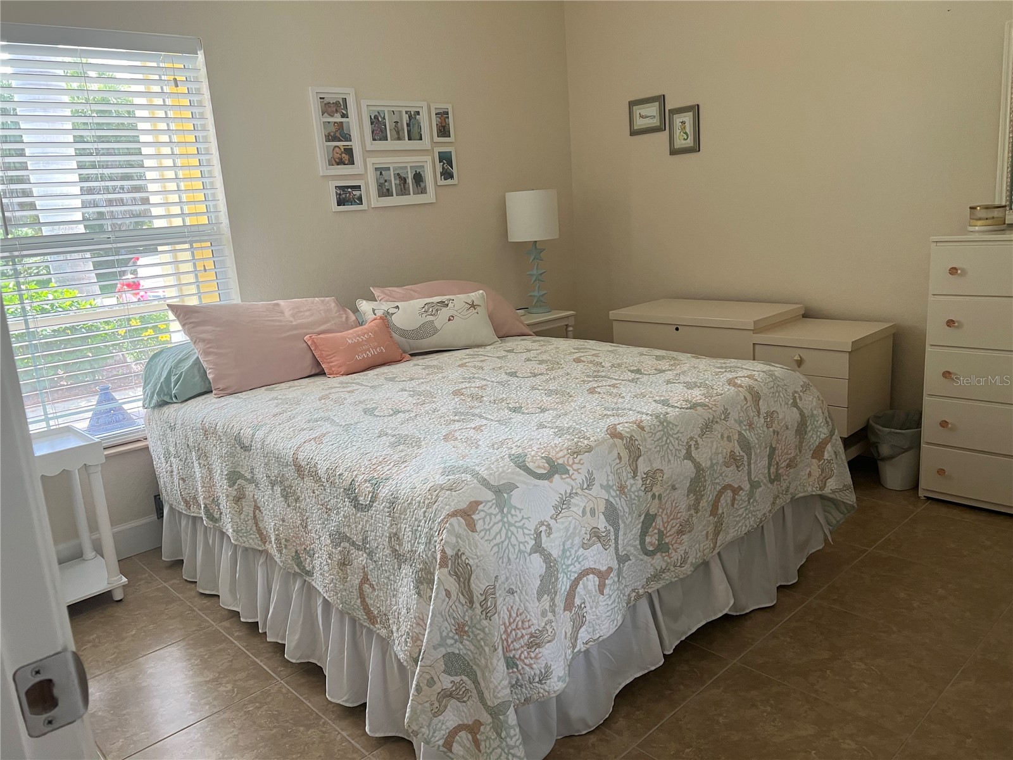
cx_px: 506
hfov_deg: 67.3
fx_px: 761
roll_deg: +4.1
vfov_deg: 53.1
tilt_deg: -12.8
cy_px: 380
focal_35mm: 26
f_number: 1.5
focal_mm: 5.7
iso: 100
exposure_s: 1/60
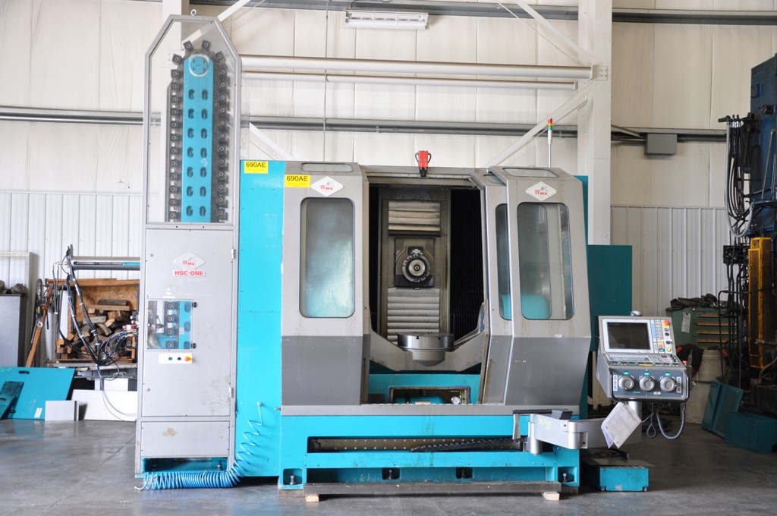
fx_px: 905
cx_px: 388
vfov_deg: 31.8
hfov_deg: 46.5
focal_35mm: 42
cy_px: 258
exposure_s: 1/30
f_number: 4
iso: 400
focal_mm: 28
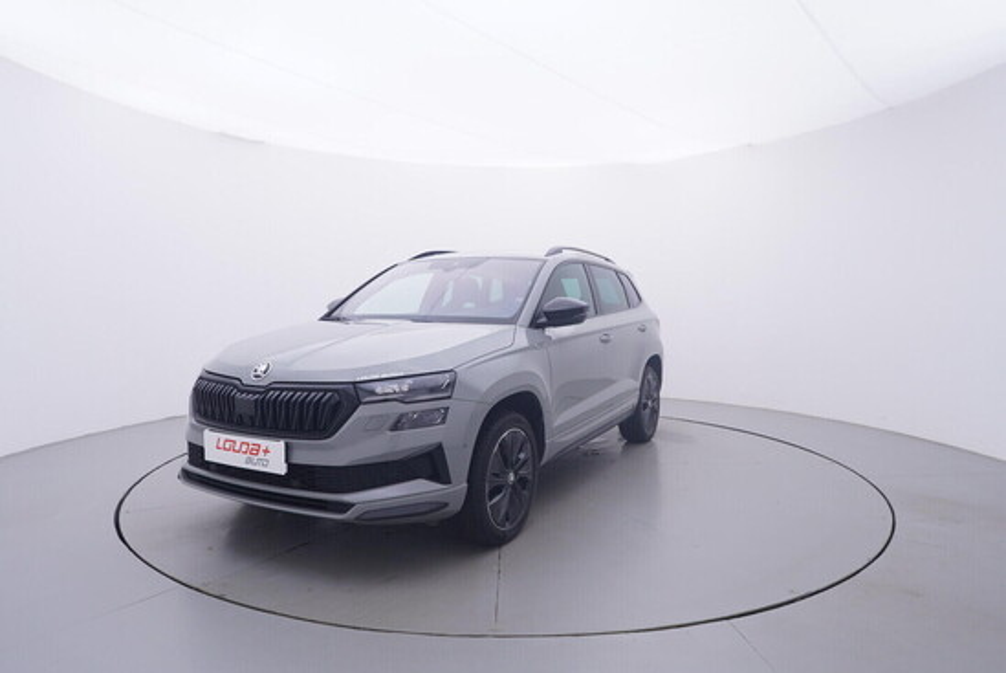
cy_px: 336
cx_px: 503
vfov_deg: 56.2
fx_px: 629
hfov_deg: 77.3
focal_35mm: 22
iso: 200
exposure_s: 1/80
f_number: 5
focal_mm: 15
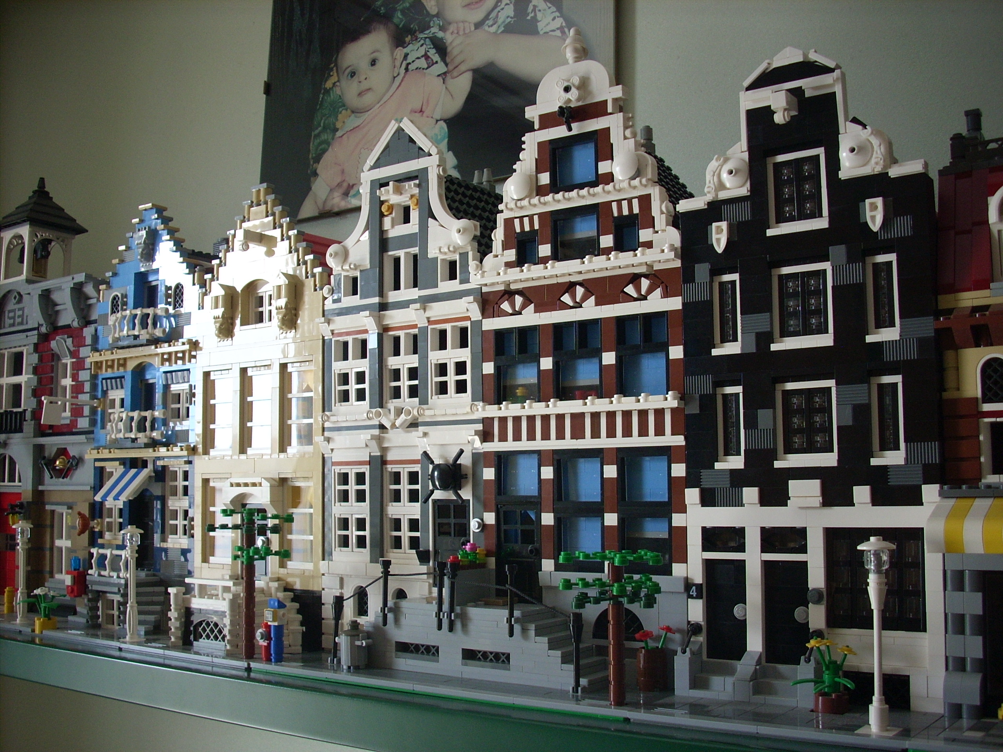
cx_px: 502
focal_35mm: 37
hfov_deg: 50.1
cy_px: 376
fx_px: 1072
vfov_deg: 38.7
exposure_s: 1/30
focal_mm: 6.2
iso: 109
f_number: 2.8
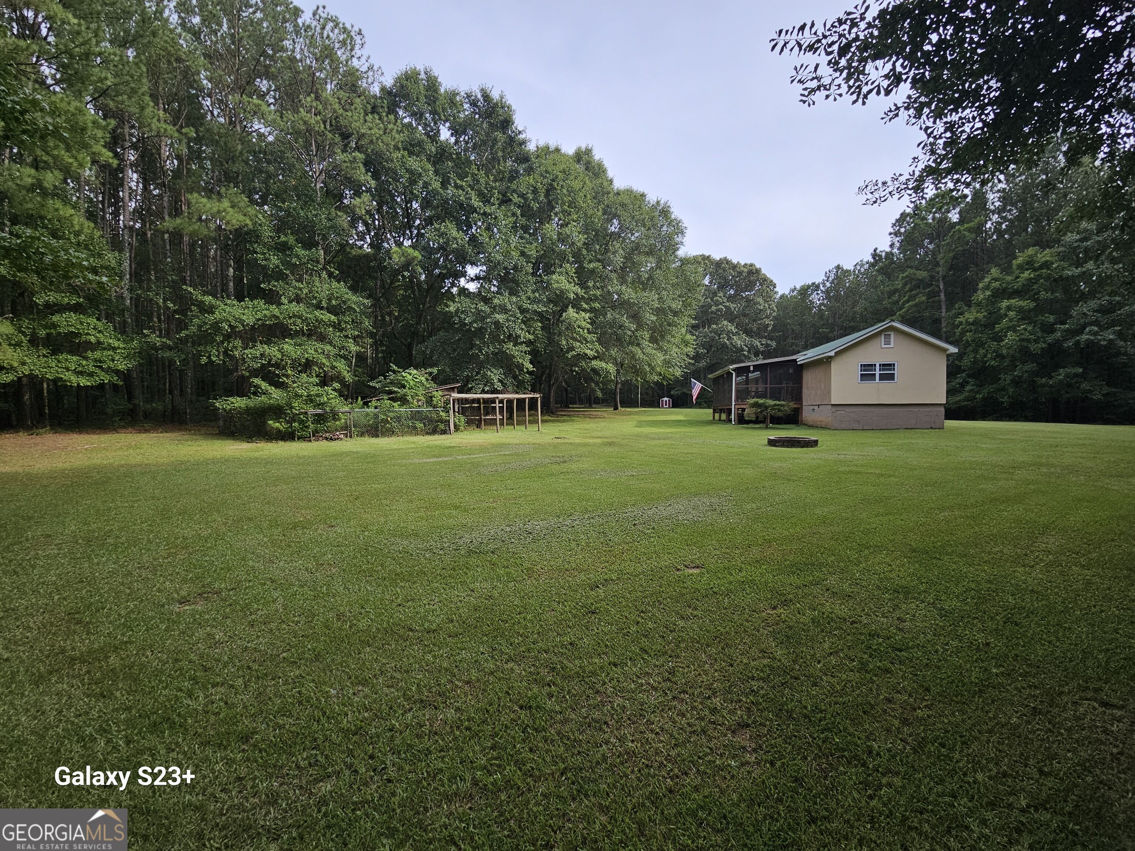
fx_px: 426
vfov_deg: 89.9
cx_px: 568
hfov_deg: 106.2
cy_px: 426
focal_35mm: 13
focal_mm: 2.2
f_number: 2.2
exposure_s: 1/864
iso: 50
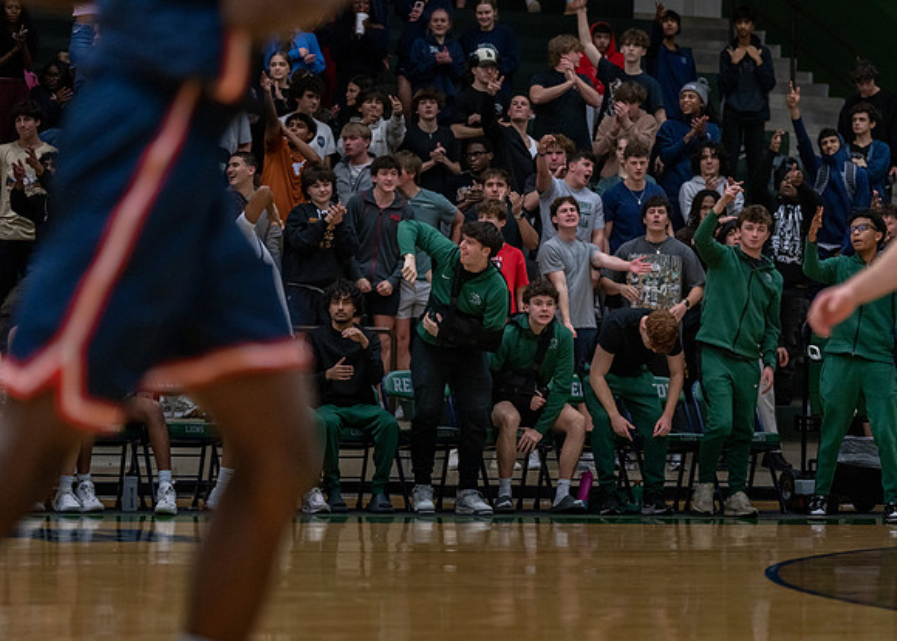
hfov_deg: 15.2
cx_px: 448
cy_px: 320
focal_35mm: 132
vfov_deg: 10.9
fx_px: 3363
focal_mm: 126
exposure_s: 1/1000
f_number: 2.8
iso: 2500
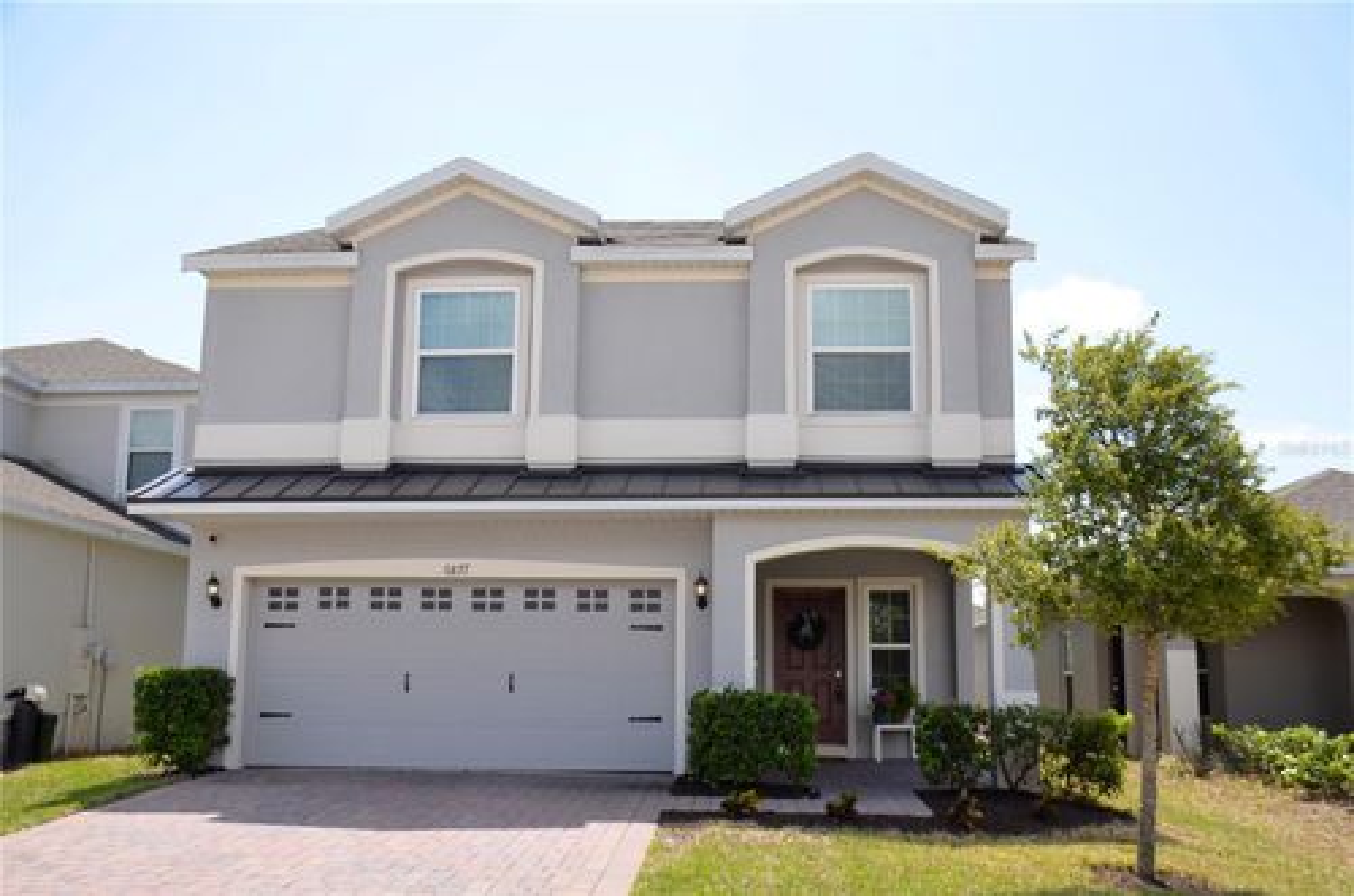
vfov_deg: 39.8
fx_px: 1238
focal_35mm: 33
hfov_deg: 57.3
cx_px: 677
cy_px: 448
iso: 100
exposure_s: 1/250
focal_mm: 22
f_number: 8
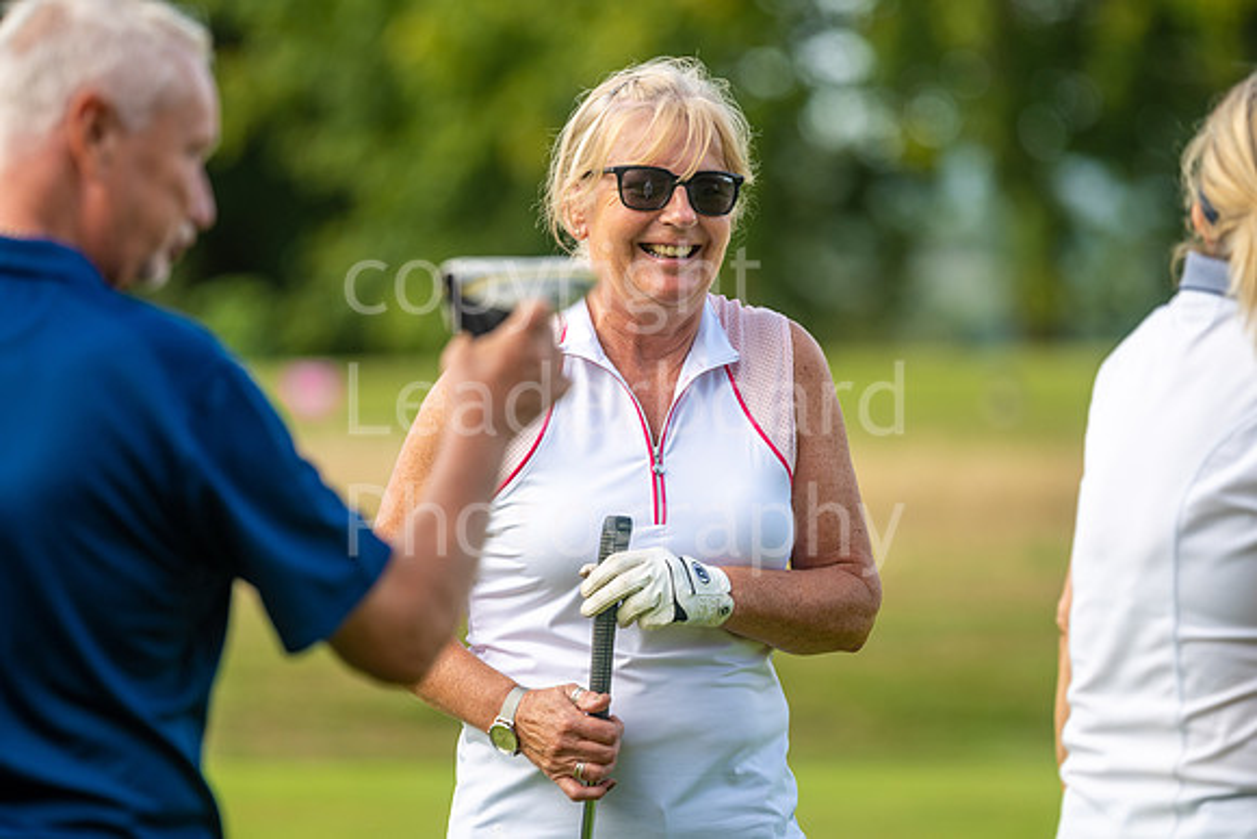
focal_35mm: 450
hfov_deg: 4.6
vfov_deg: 3.1
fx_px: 15715
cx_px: 628
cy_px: 420
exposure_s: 1/320
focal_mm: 300
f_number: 4
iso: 100
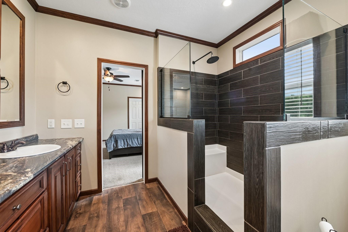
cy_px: 116
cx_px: 174
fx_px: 135
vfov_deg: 81.2
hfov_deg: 104.3
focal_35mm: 14
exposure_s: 1/13
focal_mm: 14
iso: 400
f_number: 8
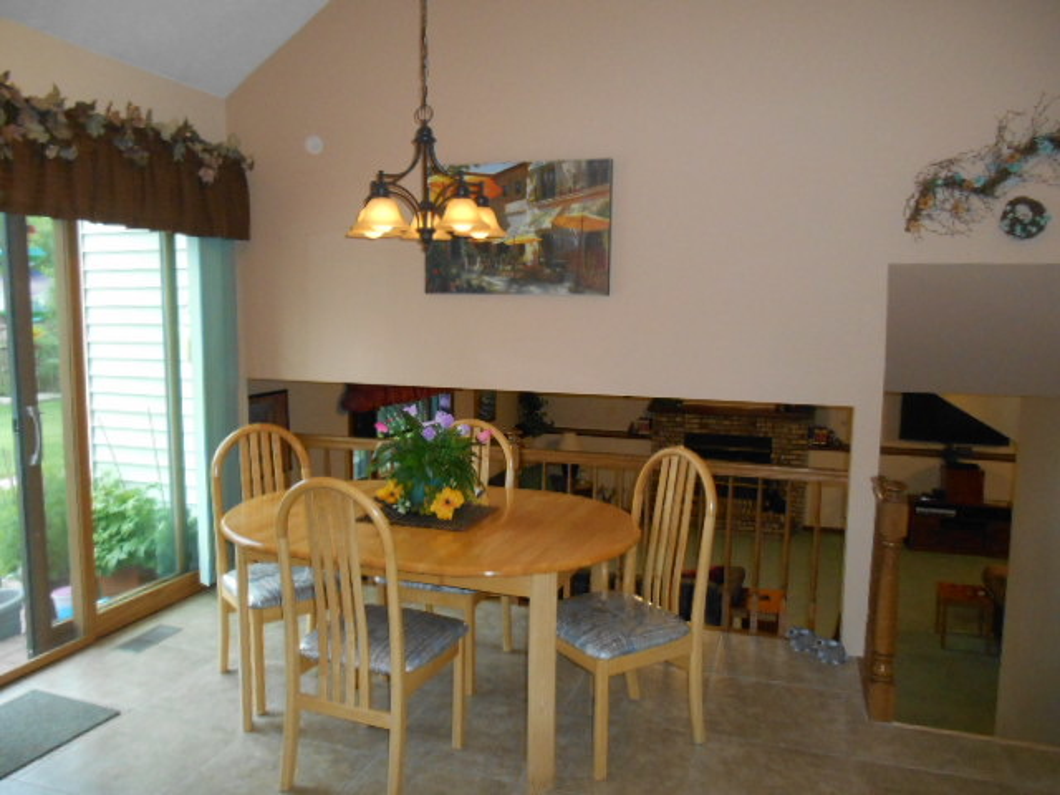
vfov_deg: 53.1
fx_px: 796
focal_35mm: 26
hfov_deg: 67.3
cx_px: 530
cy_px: 398
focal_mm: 4.7
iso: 450
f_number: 3.4
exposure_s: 1/25
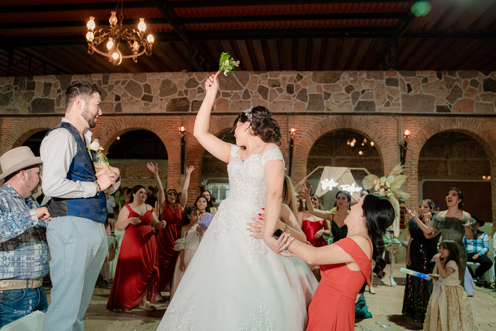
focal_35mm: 29
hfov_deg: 63.7
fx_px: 400
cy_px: 166
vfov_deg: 45.0
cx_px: 248
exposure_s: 1/160
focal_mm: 29
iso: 3200
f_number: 3.2
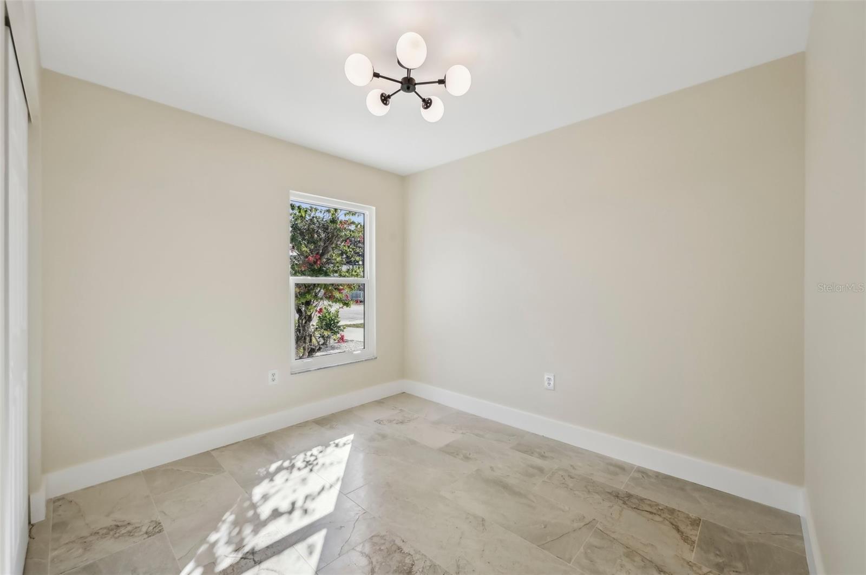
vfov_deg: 81.1
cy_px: 288
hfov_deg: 104.3
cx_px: 433
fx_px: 336
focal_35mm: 14
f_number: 8
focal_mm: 14
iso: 400
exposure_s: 1/320
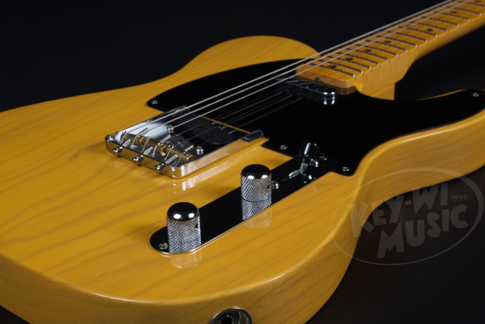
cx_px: 233
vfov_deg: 23.4
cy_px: 177
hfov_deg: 34.5
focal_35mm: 58
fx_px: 782
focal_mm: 50
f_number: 16
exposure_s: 1/125
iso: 100
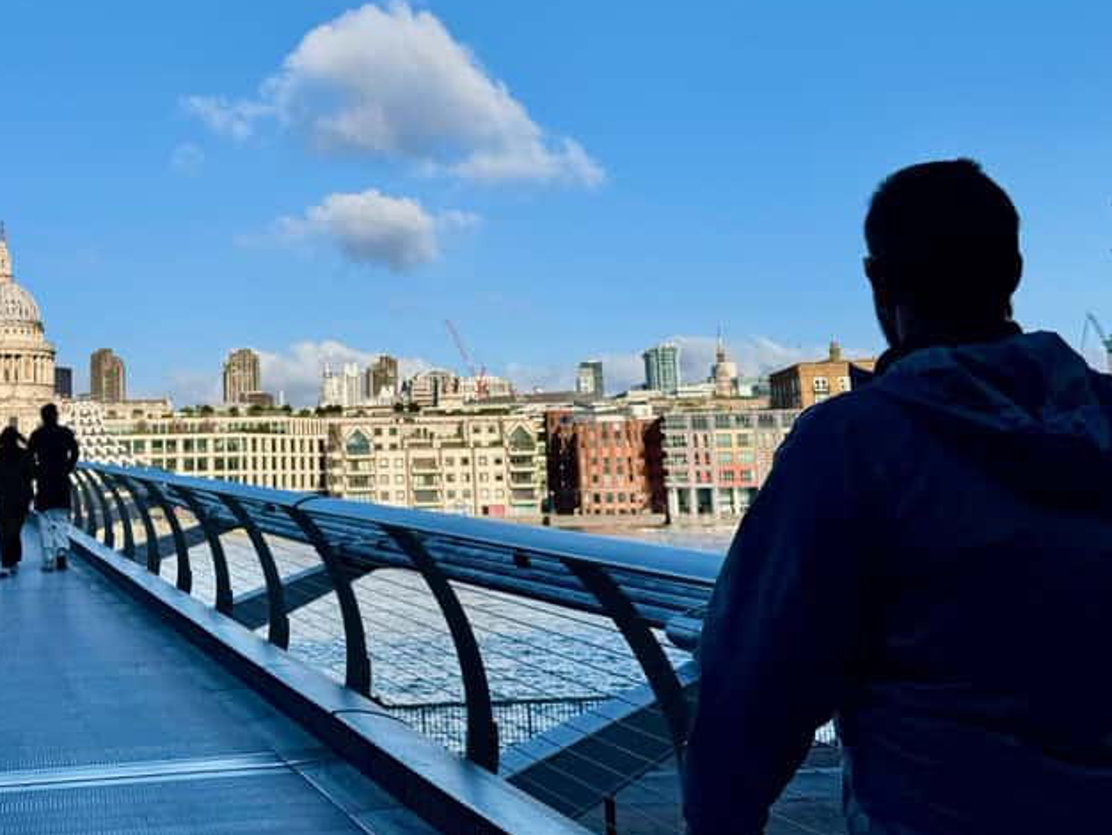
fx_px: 1478
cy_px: 266
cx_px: 318
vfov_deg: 31.3
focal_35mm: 46
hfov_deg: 40.4
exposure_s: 1/5814
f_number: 1.8
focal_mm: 6.8
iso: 80
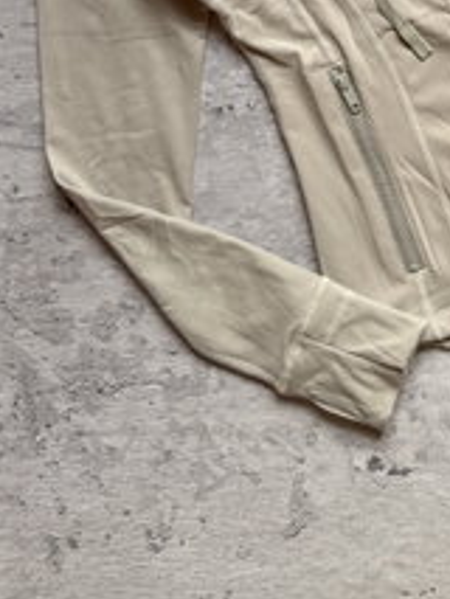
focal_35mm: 60
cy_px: -89
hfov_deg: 22.6
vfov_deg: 28.6
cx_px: 532
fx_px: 1039
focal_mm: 6.76
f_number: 1.78
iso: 200
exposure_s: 1/121
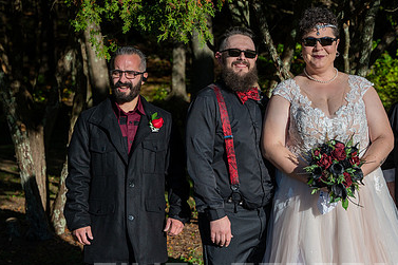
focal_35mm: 80
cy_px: 128
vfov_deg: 17.0
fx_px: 884
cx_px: 260
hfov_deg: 25.3
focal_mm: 52
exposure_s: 1/8000
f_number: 4
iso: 640
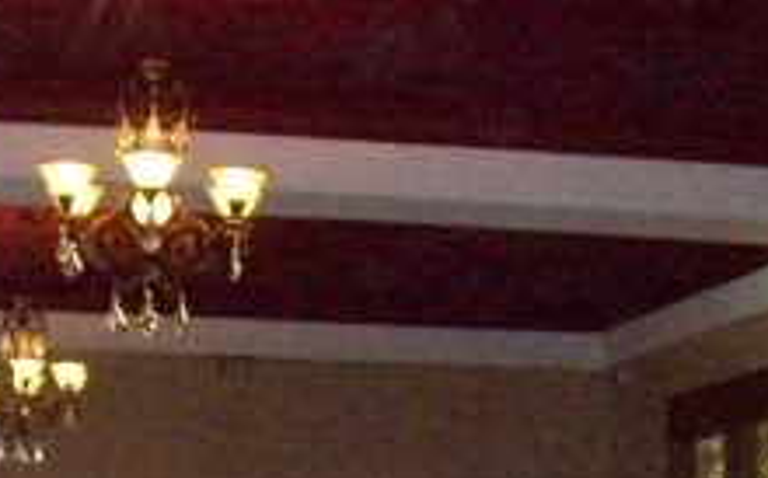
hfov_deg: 18.8
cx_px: 281
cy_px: 665
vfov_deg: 11.4
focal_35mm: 111
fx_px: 2321
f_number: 2.7
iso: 800
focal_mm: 6
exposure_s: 1/128
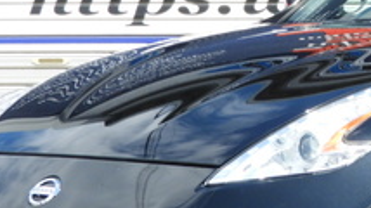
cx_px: 492
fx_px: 2802
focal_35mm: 285
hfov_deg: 7.5
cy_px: -59
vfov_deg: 4.2
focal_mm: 12.5
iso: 100
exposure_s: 1/400
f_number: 4.5
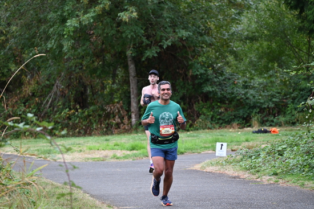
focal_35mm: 200
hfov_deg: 10.3
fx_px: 1745
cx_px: 157
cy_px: 104
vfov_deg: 6.9
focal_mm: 200
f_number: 6.3
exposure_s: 1/250
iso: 900
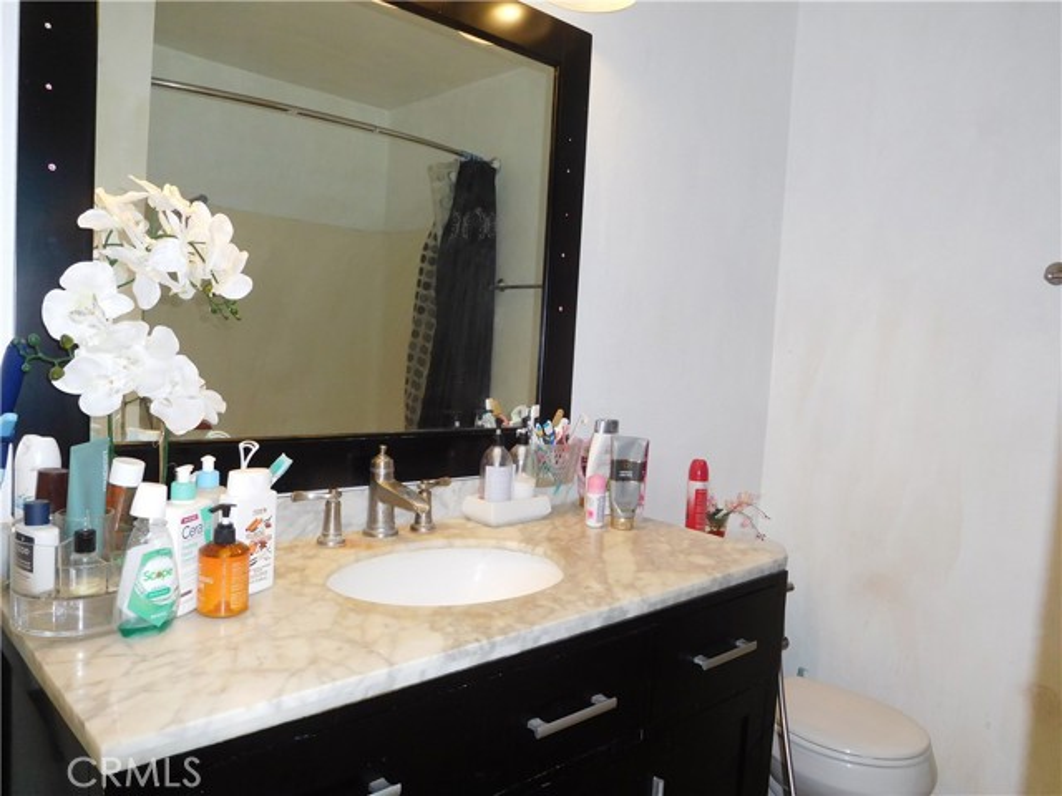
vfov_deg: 54.9
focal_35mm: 25
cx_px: 531
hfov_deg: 69.4
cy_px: 398
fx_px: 767
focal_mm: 4.5
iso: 200
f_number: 3.4
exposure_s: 1/30
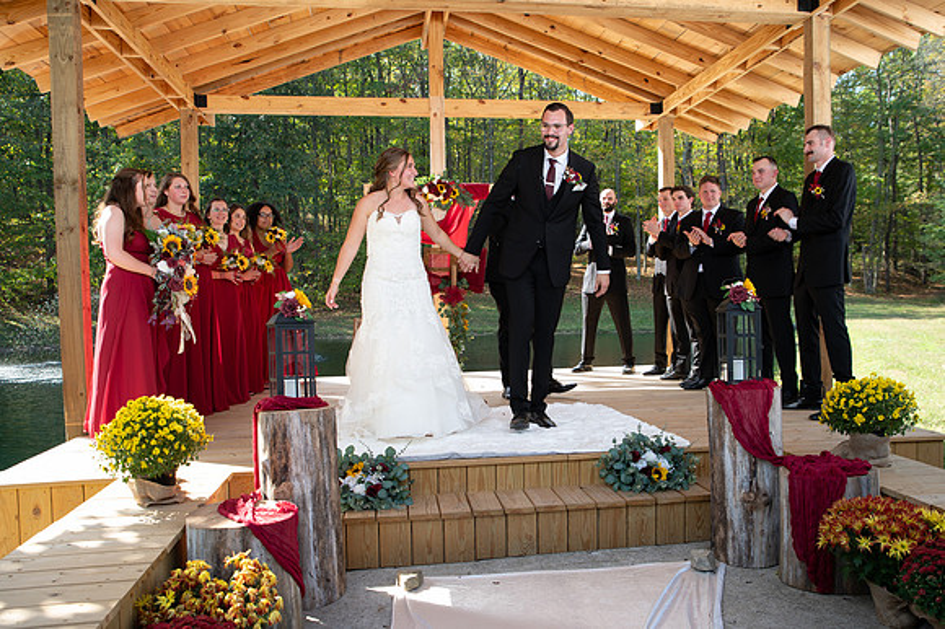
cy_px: 335
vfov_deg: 46.0
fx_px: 740
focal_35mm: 28
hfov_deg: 65.0
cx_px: 505
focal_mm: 26
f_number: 4
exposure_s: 1/250
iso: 320
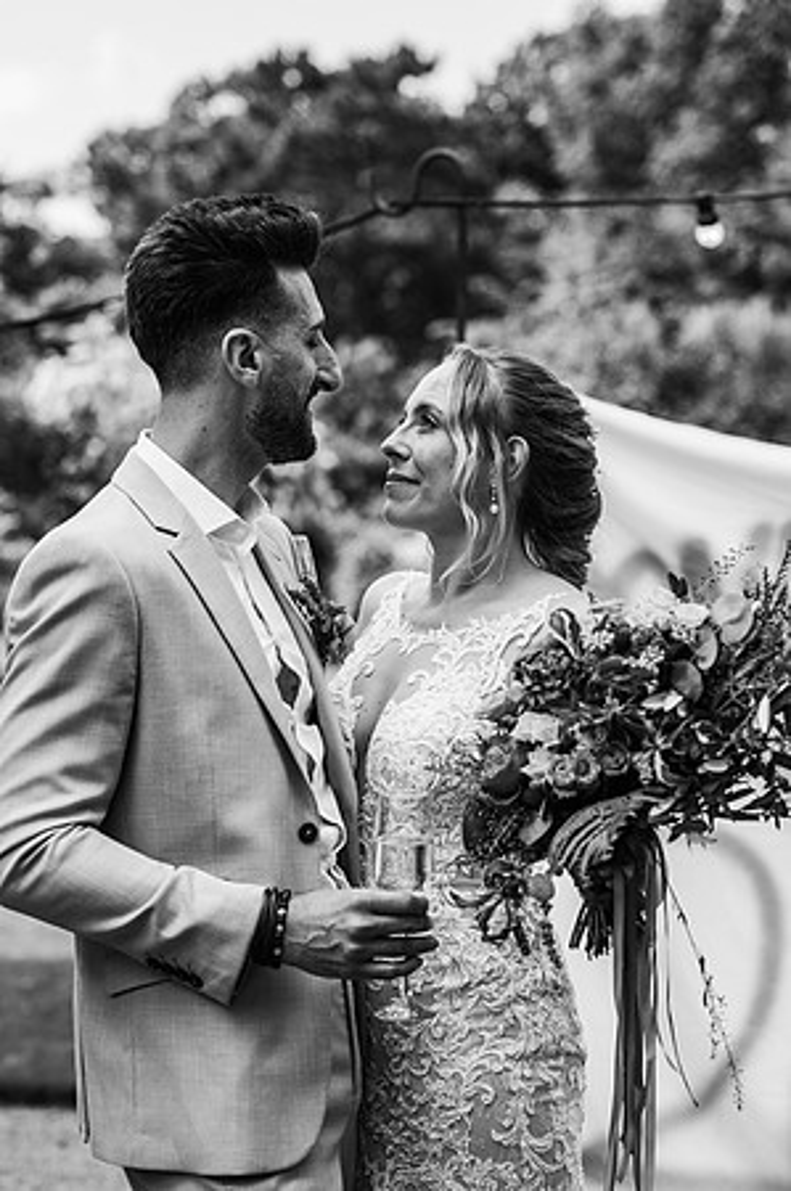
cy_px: 596
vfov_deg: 23.9
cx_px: 396
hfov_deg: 16.0
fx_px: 2808
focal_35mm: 85
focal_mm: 85
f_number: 4
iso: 100
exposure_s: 1/500
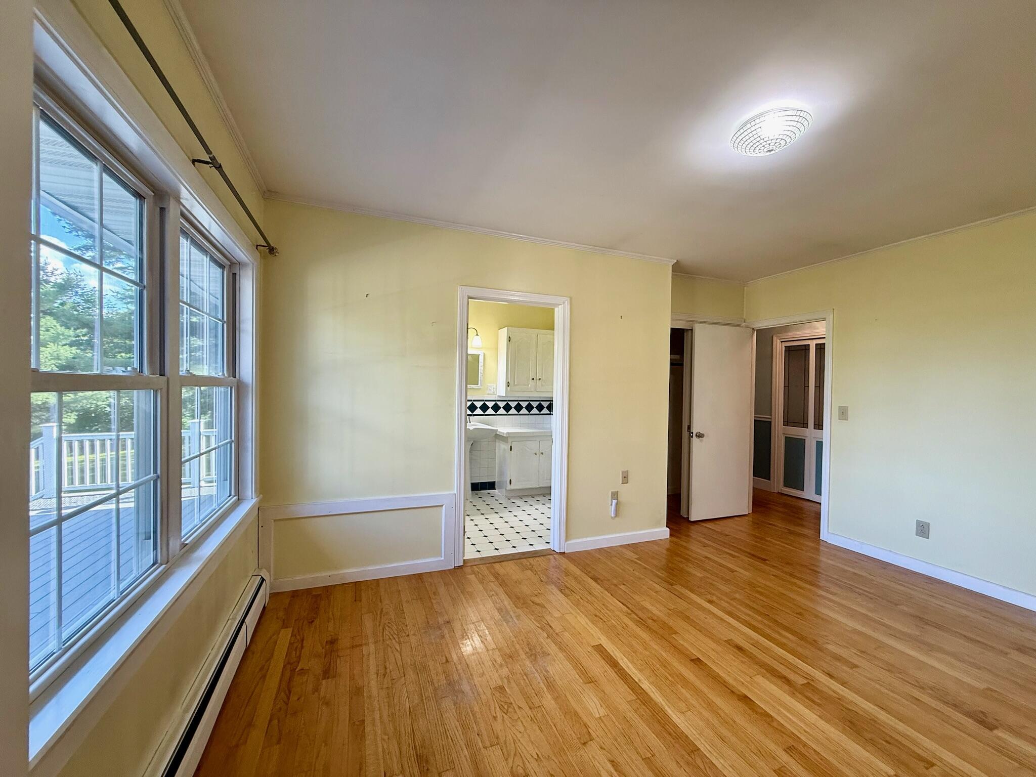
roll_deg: -1.2
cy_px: 388
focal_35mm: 14
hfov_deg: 102.1
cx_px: 518
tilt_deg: +0.0
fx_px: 419
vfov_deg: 85.7
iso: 200
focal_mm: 2.22
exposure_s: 1/120
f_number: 2.2
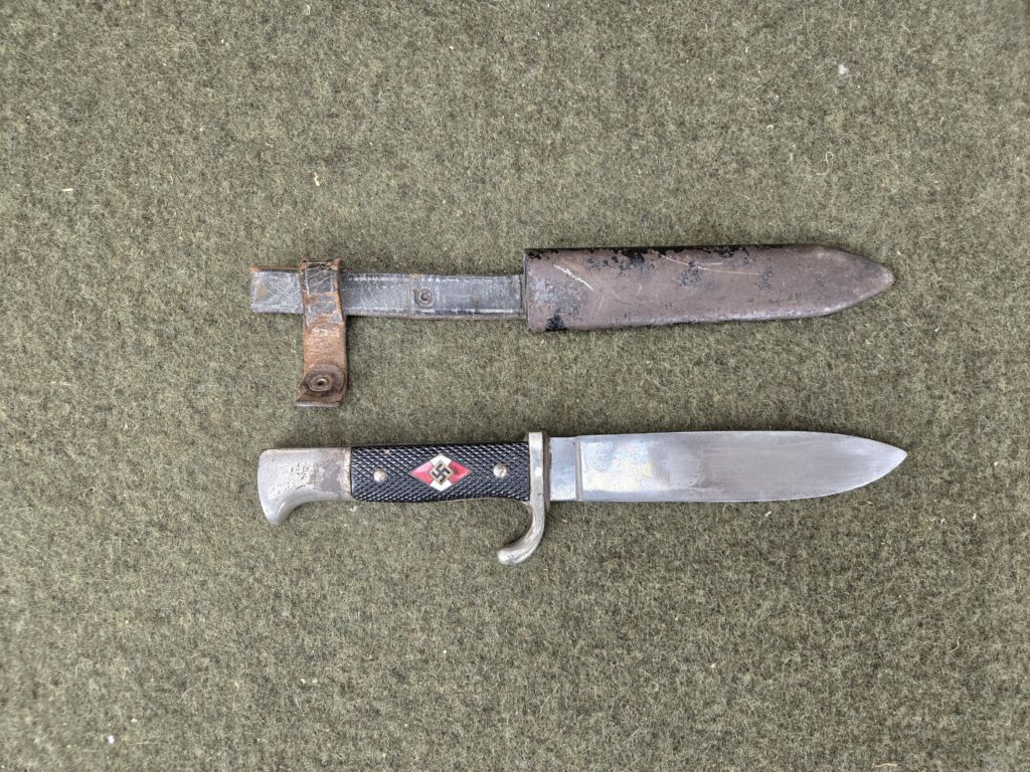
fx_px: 684
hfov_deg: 73.9
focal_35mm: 23
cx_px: 515
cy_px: 386
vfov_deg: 58.9
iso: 320
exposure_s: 1/120
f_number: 1.8
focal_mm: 5.4
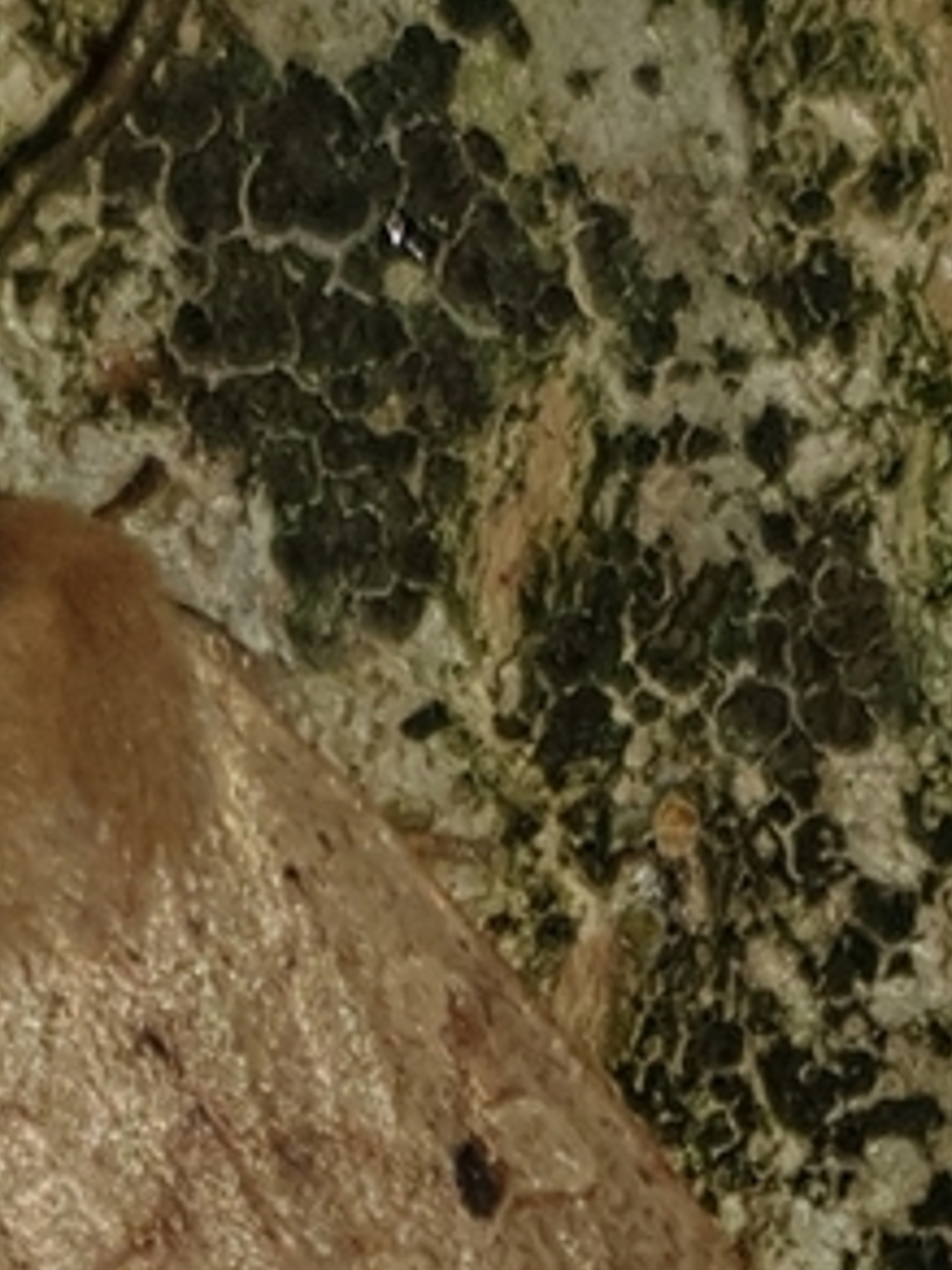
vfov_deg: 33.0
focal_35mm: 57
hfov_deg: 24.5
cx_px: 13
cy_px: 974
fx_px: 2090
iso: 50
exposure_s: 1/2033
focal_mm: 4.3
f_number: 1.5
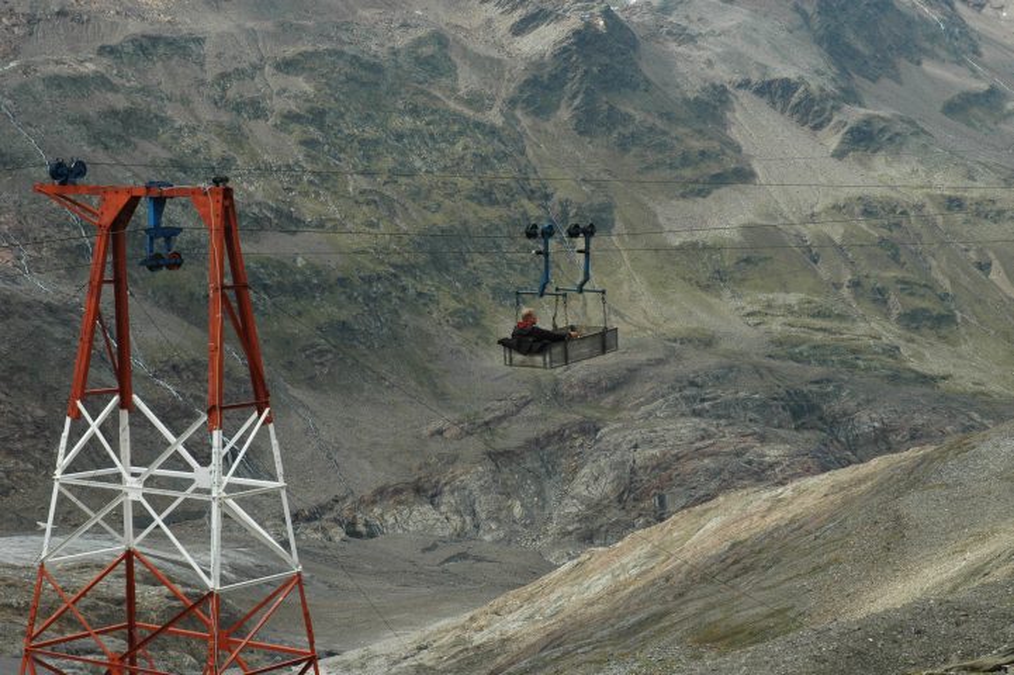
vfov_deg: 18.2
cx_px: 507
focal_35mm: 75
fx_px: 2111
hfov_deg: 27.0
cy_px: 338
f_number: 14
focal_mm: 50
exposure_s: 1/160
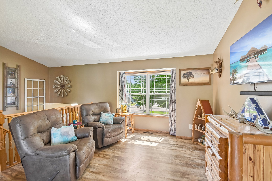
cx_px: 136
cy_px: 90
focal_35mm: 15
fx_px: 113
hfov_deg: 100.4
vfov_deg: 77.3
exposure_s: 1/125
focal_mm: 10
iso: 400
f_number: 6.3
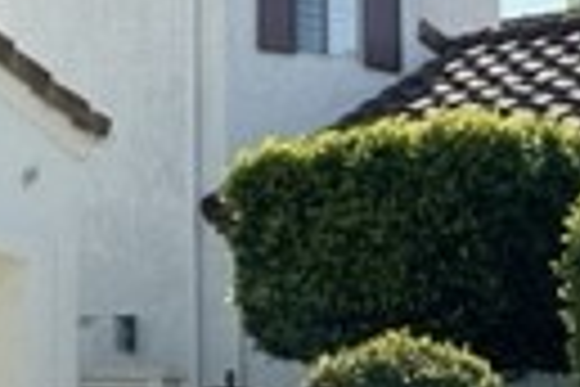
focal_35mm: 124
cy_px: 198
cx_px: -387
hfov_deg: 14.9
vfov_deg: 11.1
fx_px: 1998
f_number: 1.78
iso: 80
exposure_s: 1/6623
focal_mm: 6.86
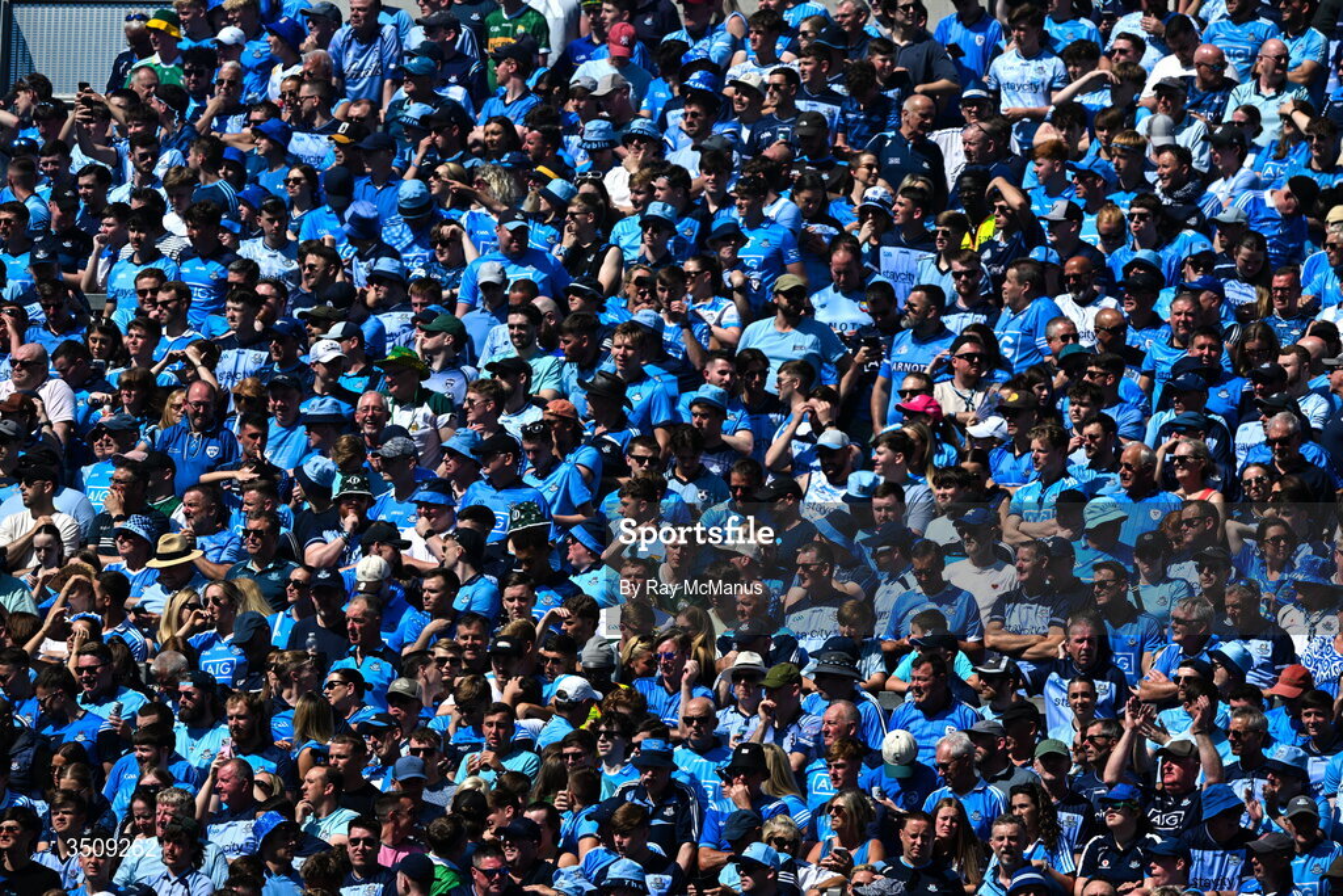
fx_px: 14923
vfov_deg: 3.4
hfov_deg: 5.2
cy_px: 448
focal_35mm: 400
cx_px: 672
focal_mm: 400
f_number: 6.3
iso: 200
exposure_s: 1/2000
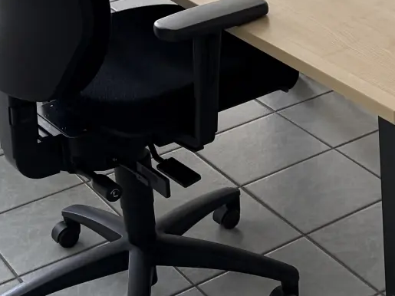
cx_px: 374
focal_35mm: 97
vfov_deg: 14.8
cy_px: -41
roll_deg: +3.4
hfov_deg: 19.8
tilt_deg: -18.4
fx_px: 1107
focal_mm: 5.96
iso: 80
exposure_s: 1/123
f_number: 1.6
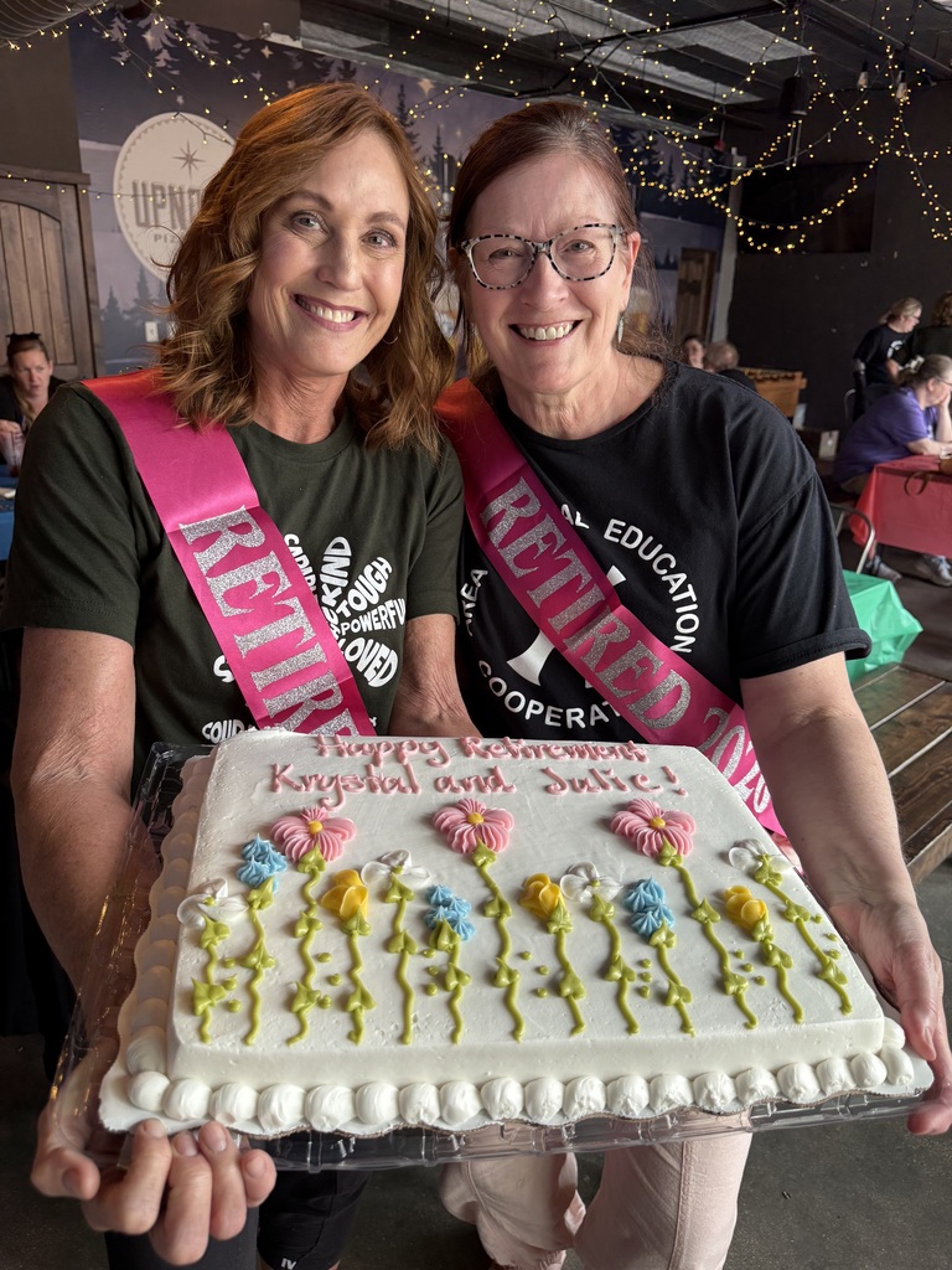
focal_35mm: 24
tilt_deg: -18.9
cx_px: 476
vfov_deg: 71.6
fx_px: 880
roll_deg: -2.5
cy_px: 635
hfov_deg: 56.8
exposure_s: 1/120
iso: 160
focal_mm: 6.76
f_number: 1.78
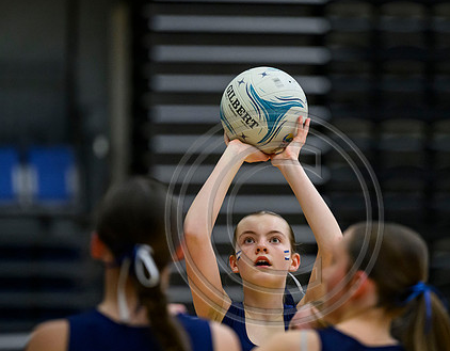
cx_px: 274
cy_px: 196
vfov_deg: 4.6
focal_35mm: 329
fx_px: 4338
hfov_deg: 5.9
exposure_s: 1/1000
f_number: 2.8
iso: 6400
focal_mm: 200
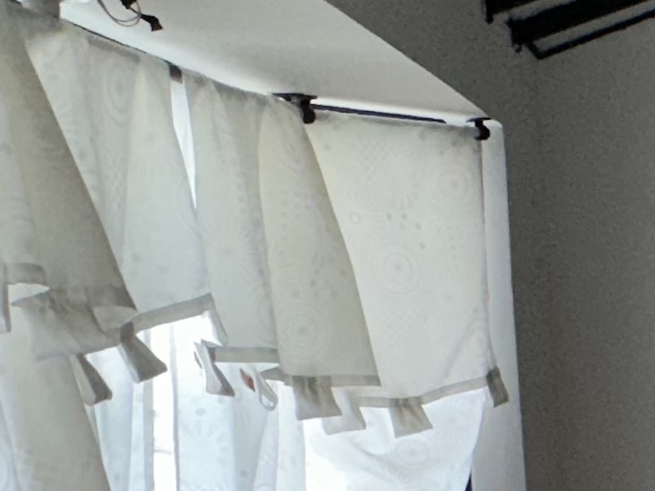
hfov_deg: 19.6
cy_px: 514
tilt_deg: -7.7
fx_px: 1438
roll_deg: -0.6
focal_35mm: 76
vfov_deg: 18.8
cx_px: 1152
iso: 80
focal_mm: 2.22
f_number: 2.2
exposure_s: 1/71
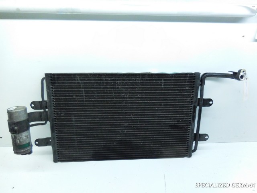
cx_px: 128
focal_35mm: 25
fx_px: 186
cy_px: 96
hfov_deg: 69.4
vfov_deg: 54.9
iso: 640
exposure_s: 1/250
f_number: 3.3
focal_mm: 4.5
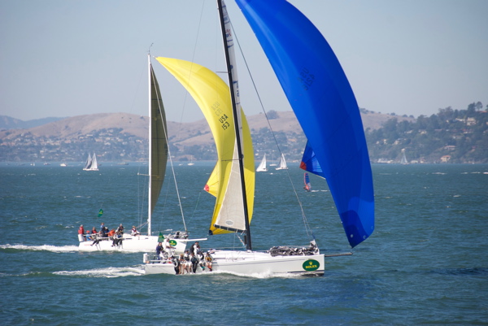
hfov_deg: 8.1
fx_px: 3459
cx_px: 244
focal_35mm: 255
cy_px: 163
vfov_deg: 5.4
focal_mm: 170
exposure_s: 1/1250
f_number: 5.6
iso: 320
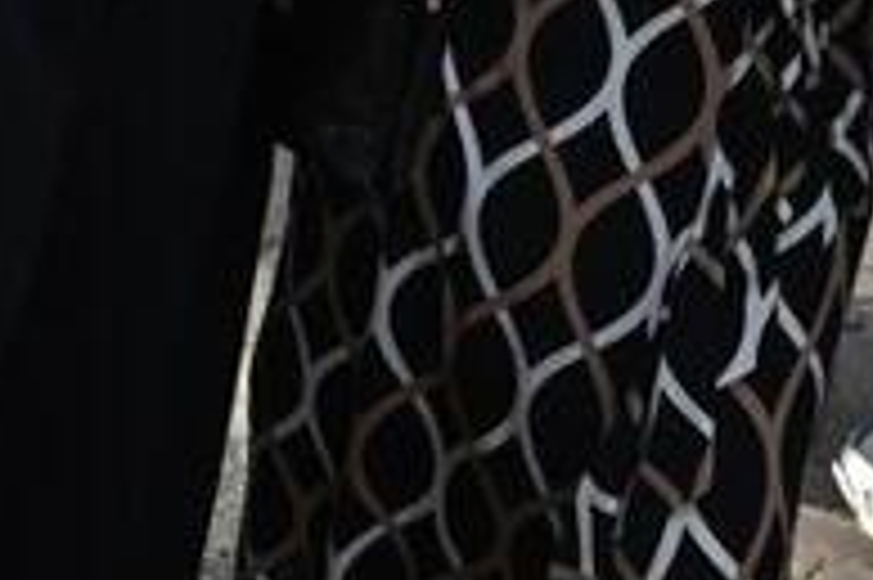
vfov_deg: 10.2
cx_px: 544
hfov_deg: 16.6
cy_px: -623
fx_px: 2980
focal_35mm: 123
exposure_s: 1/500
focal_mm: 24
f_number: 11
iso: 1000
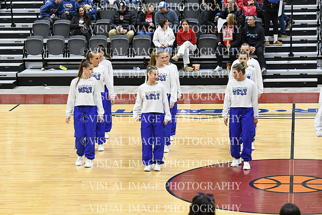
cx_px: 161
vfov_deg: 10.2
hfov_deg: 15.2
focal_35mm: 135
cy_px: 108
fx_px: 1208
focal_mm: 90
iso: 4000
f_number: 4
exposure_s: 1/250
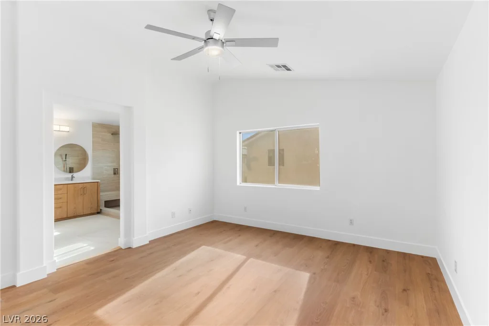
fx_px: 231
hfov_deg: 93.3
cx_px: 244
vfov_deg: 70.5
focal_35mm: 17
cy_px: 163
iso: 400
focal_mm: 17
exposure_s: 1/6
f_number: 8
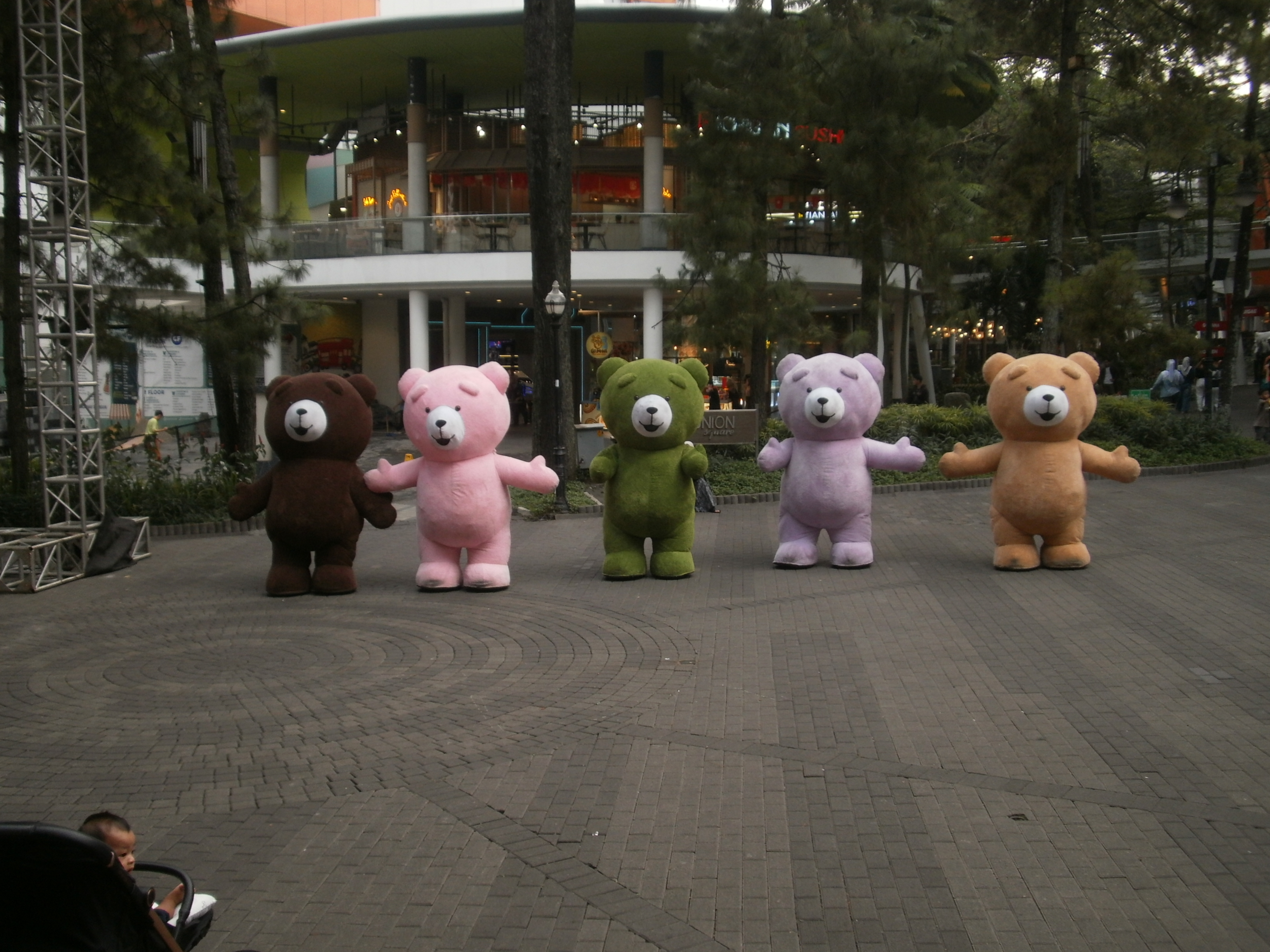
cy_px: 476
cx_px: 635
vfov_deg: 38.7
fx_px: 1357
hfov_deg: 50.1
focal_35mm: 37
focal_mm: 6.51
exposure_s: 1/100
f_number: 3.1
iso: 100
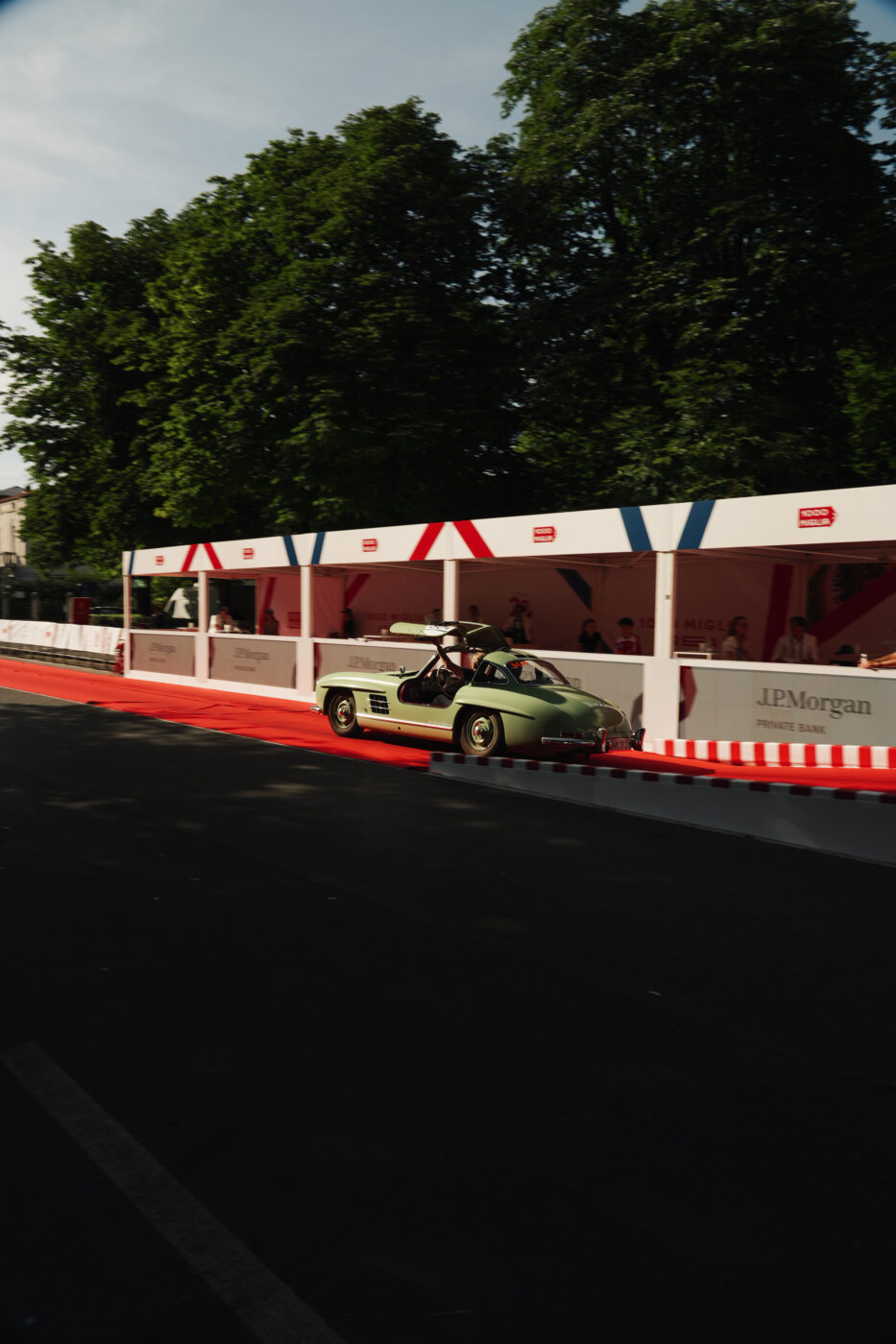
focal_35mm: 24
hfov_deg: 53.1
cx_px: 448
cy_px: 672
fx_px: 896
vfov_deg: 73.8
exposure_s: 1/80
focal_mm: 24
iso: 100
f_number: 11
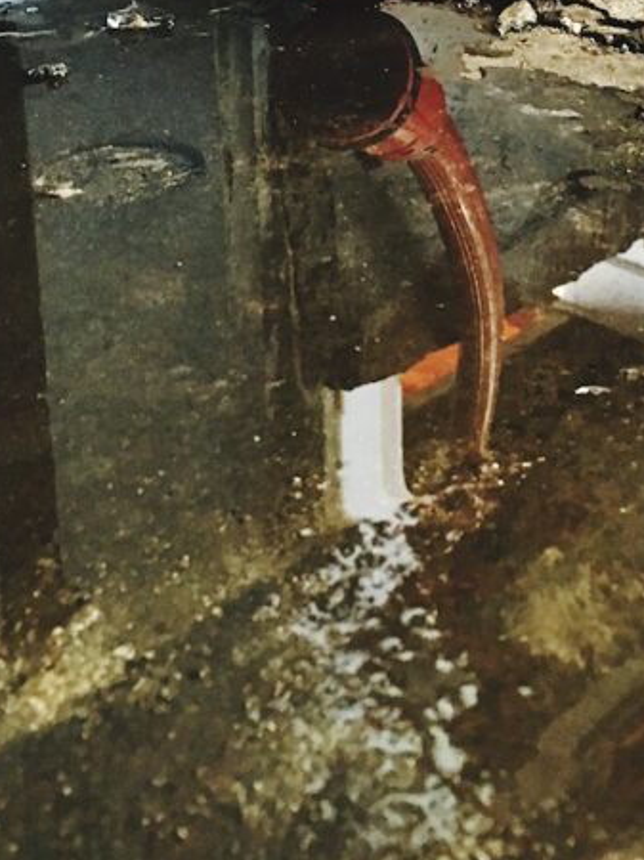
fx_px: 1639
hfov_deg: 22.2
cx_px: 405
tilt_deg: -20.2
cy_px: 69
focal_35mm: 66
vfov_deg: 28.2
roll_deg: +0.9
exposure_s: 1/33
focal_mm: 4.15
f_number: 2.2
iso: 250
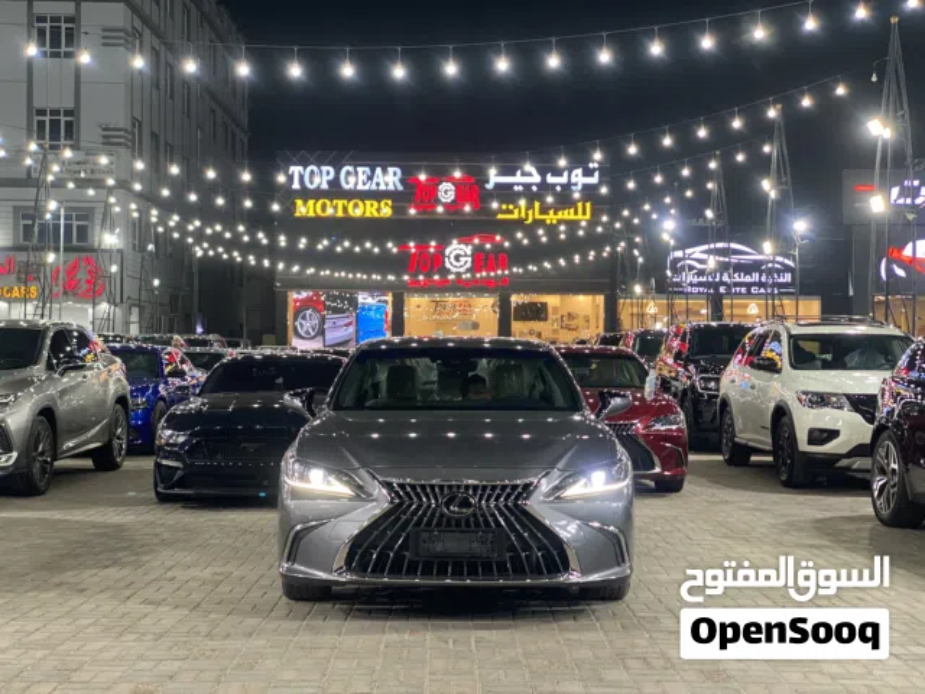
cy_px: 347
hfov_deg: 36.8
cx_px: 462
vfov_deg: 28.0
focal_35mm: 52
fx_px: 1390
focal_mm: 6
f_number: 2
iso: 250
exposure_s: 1/100
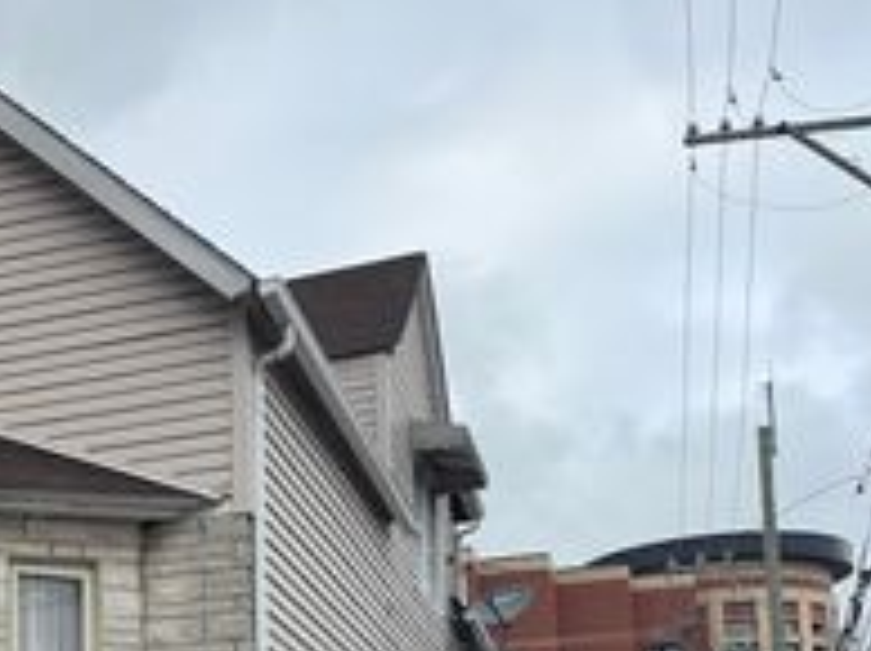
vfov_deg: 22.2
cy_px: 730
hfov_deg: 28.1
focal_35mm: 62
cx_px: -117
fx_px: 1558
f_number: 1.78
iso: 80
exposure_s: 1/2174
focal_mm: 6.76
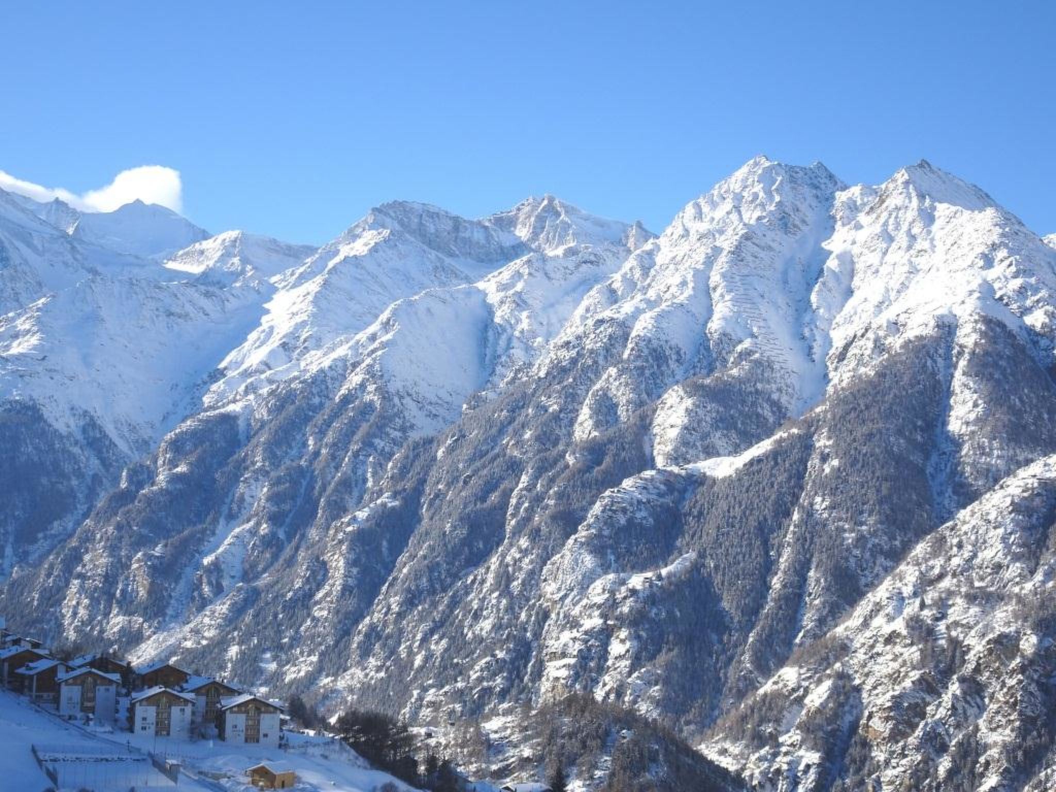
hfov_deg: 34.3
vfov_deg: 26.1
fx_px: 1708
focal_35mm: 56
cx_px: 528
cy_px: 396
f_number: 4.5
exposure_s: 1/800
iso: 80
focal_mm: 9.52
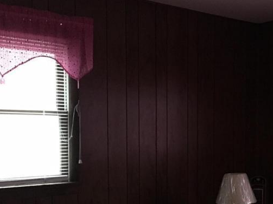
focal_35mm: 59
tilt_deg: -1.6
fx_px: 465
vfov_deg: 24.5
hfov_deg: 31.3
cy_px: 153
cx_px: 242
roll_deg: -0.8
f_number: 2.2
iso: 320
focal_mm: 4.15
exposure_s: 1/4
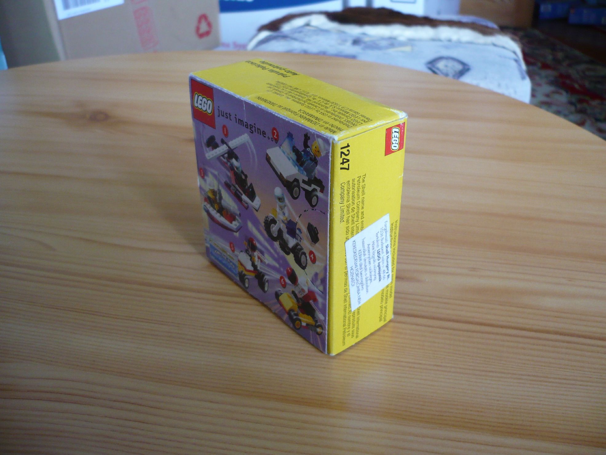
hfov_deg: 52.6
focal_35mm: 35
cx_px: 303
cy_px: 228
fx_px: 613
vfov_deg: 40.7
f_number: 2.8
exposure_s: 1/30
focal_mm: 5.8
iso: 160
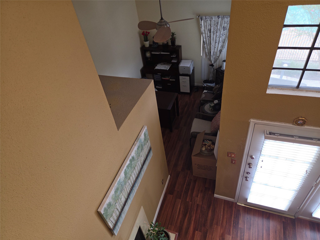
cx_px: 160
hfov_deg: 73.9
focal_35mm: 23
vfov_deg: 58.9
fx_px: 213
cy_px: 120
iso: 100
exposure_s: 1/60
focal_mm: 5.4
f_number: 1.8
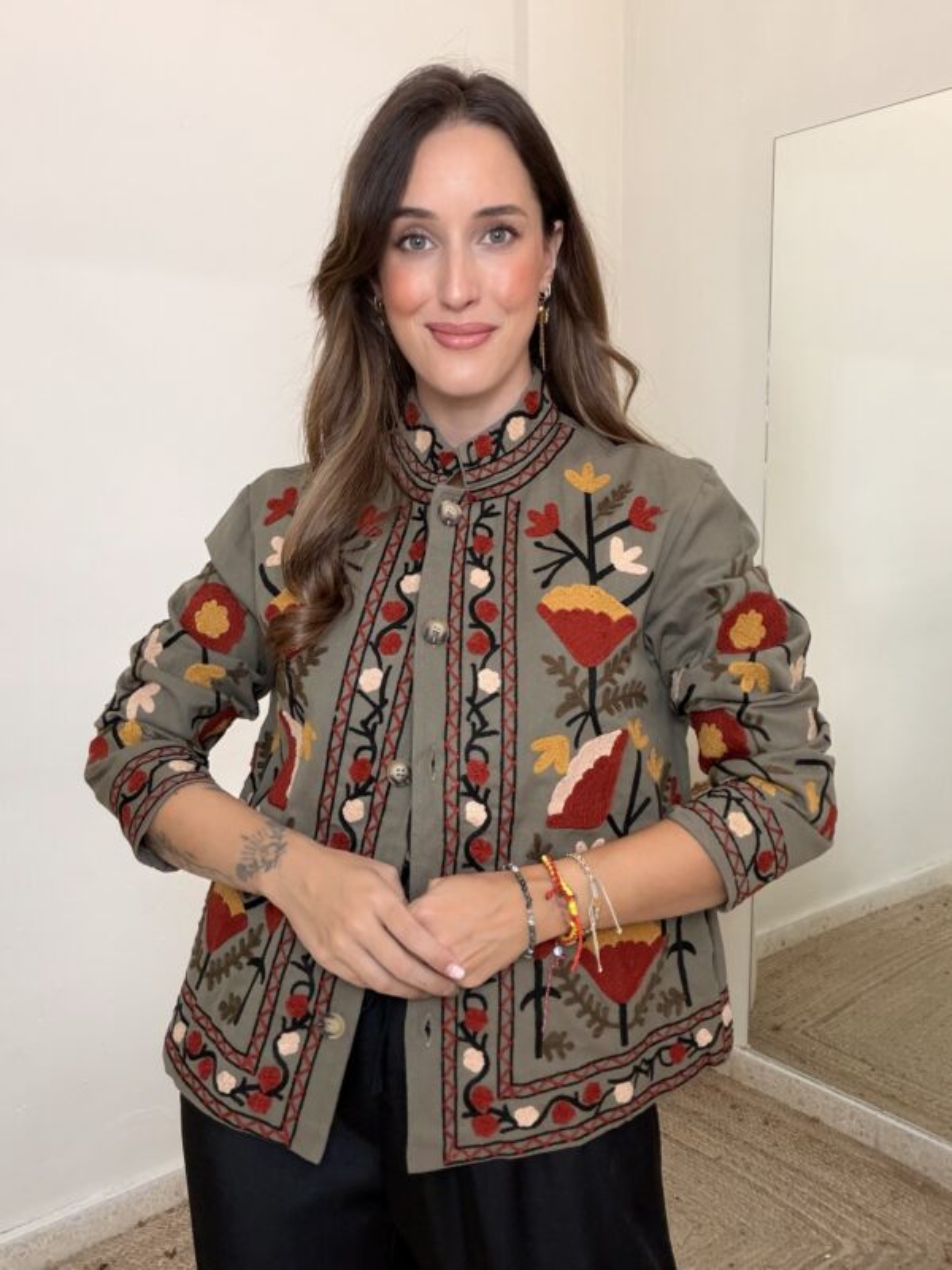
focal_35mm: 30
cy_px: 635
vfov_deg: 60.0
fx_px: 1100
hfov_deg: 46.8
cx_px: 476
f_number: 1.9
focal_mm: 2.71
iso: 125
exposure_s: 1/60
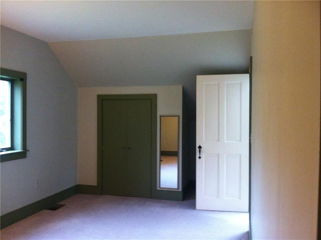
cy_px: 120
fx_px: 324
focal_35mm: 35
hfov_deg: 52.7
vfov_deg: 40.6
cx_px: 160
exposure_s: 1/17
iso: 320
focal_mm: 3.85
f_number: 2.8
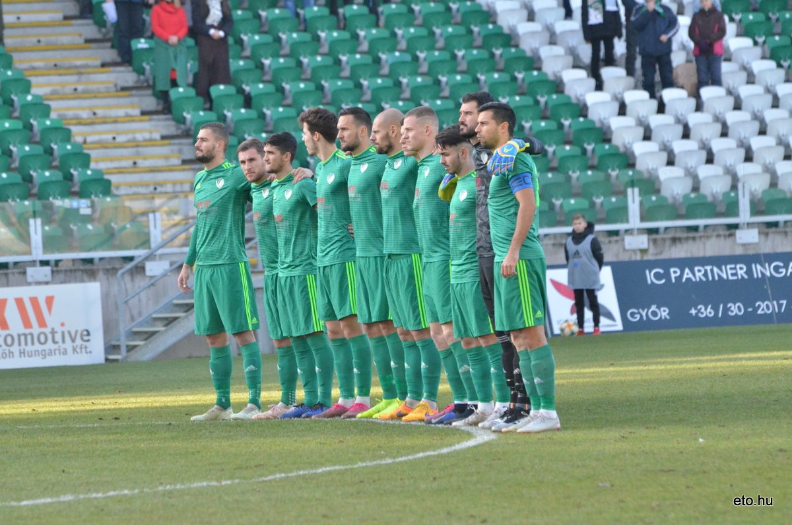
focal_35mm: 300
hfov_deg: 6.9
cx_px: 396
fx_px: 6587
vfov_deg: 4.6
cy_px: 262
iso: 3200
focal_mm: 200
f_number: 6.3
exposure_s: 1/2500
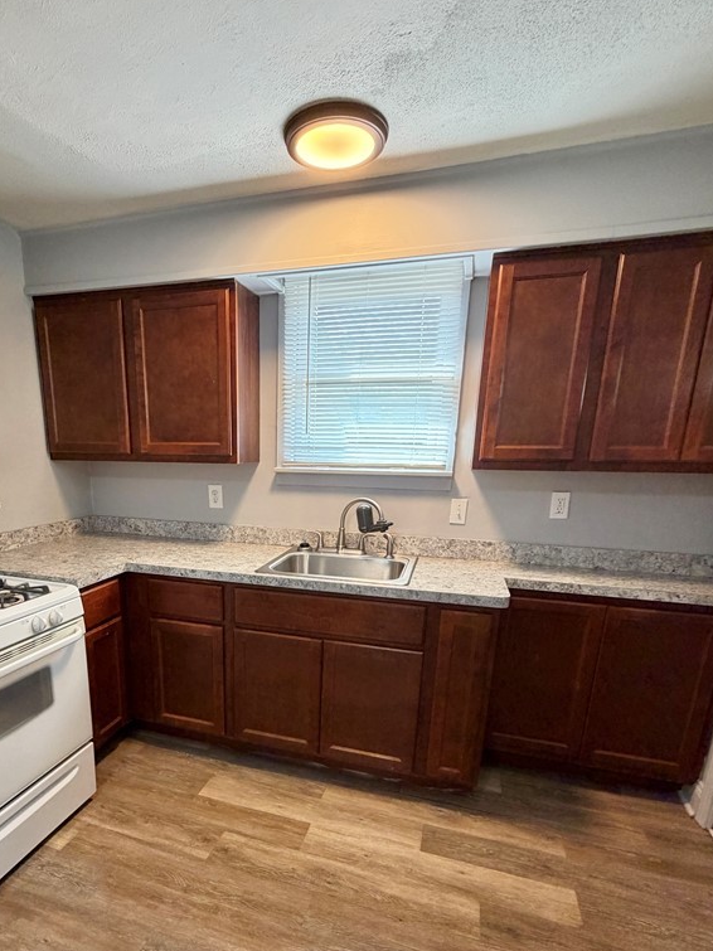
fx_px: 522
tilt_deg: -16.2
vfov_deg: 83.3
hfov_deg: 67.9
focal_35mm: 19
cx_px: 278
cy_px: 587
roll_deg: -0.8
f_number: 2.2
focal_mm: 2.22
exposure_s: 1/60
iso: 250
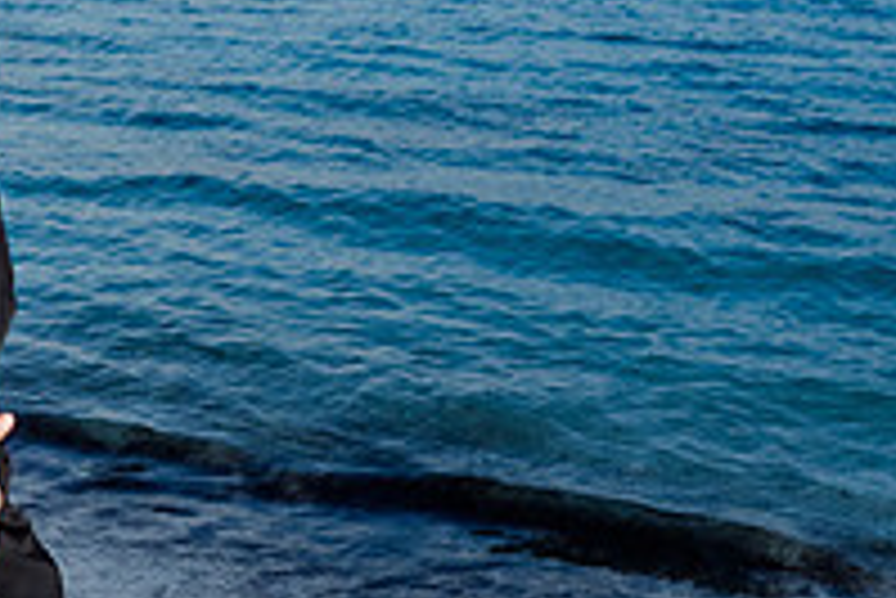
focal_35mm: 96
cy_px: 178
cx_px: 126
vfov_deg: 14.2
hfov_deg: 20.9
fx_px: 2391
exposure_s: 1/200
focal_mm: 33
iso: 400
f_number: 5.6
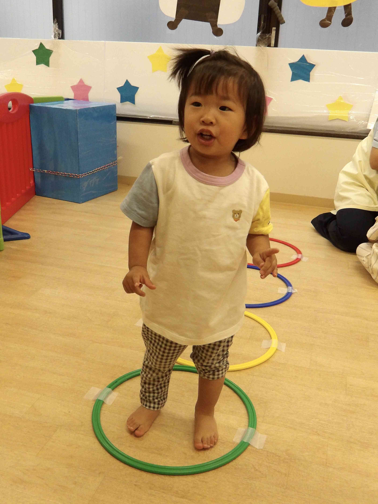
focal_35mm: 27
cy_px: 252
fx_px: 393
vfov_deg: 65.3
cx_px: 189
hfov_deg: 51.4
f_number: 3
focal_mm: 4.9
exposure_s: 1/200
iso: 428
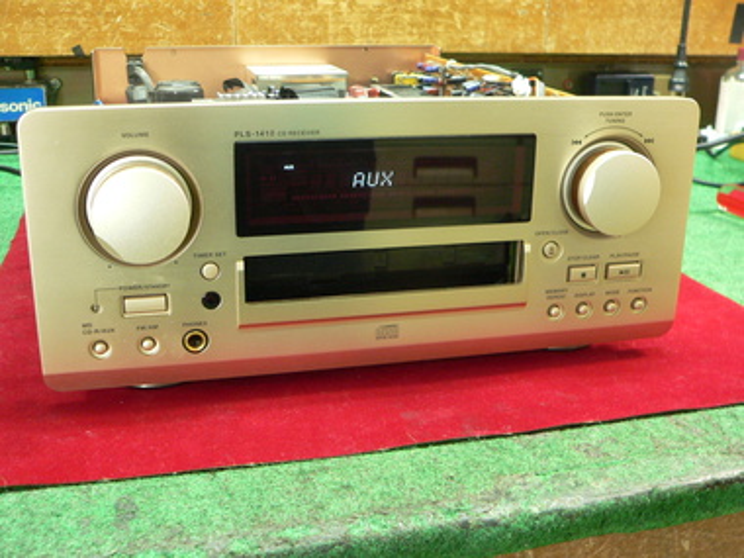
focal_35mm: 40
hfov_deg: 46.8
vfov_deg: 36.0
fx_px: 860
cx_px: 372
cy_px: 279
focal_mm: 6.7
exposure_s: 1/4
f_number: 2.8
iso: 200
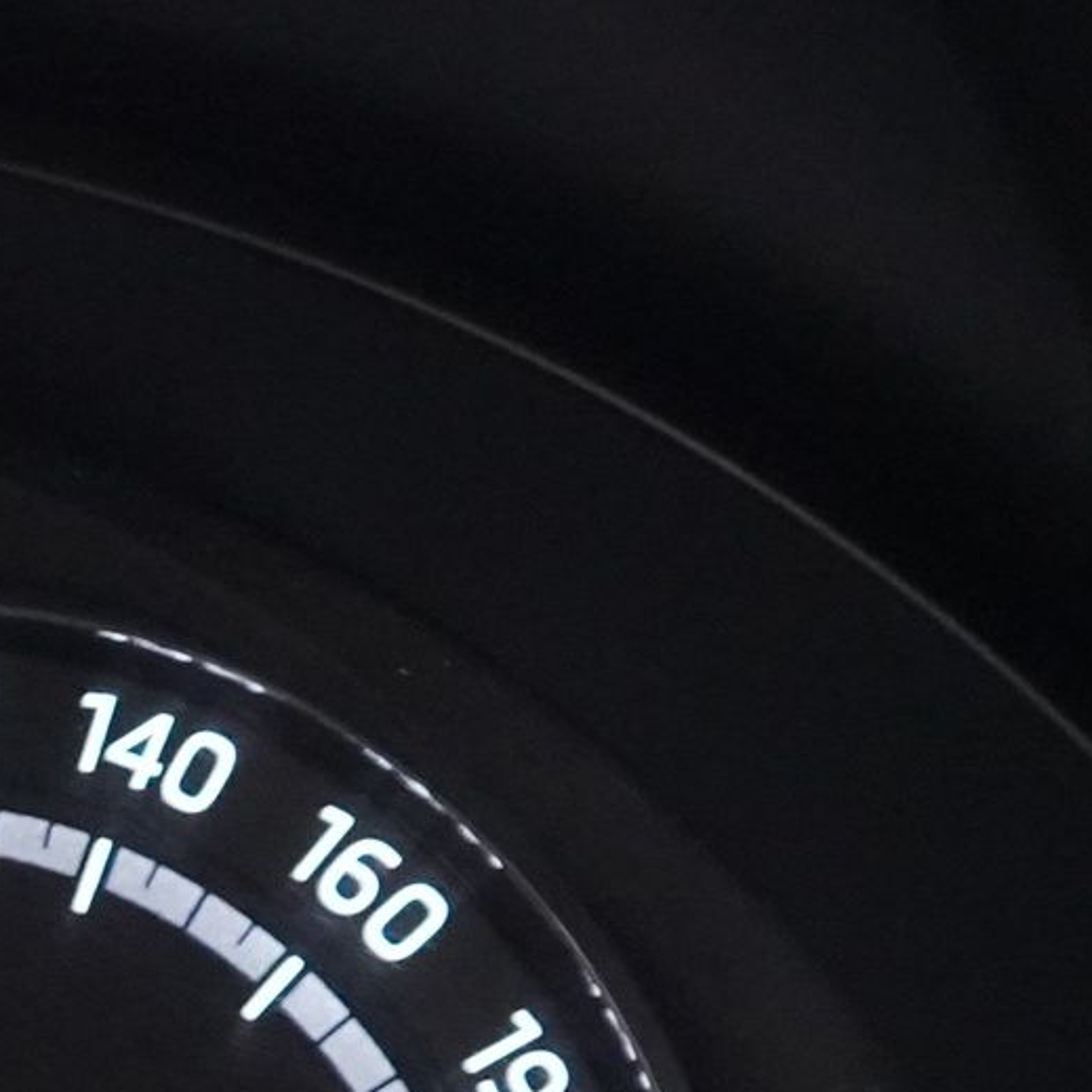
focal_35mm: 172
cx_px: -1456
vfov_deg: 10.0
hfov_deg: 9.2
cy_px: 1211
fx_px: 6139
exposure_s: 1/50
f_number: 3.5
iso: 12800
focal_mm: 28
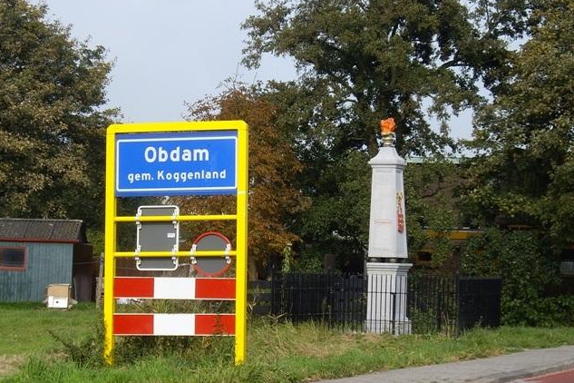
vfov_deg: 16.7
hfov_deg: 24.8
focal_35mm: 82
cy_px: 196
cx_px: 286
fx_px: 1307
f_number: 4.3
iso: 64
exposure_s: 1/320
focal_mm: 16.3
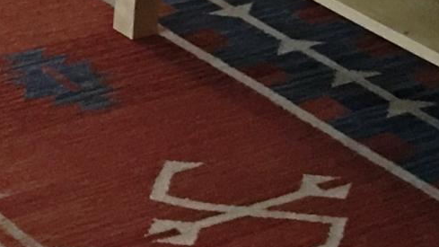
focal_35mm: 194
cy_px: -360
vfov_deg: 6.0
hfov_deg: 10.8
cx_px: -135
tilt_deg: -13.0
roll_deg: -1.7
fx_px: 2258
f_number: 2.2
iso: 80
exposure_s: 1/10
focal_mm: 4.15
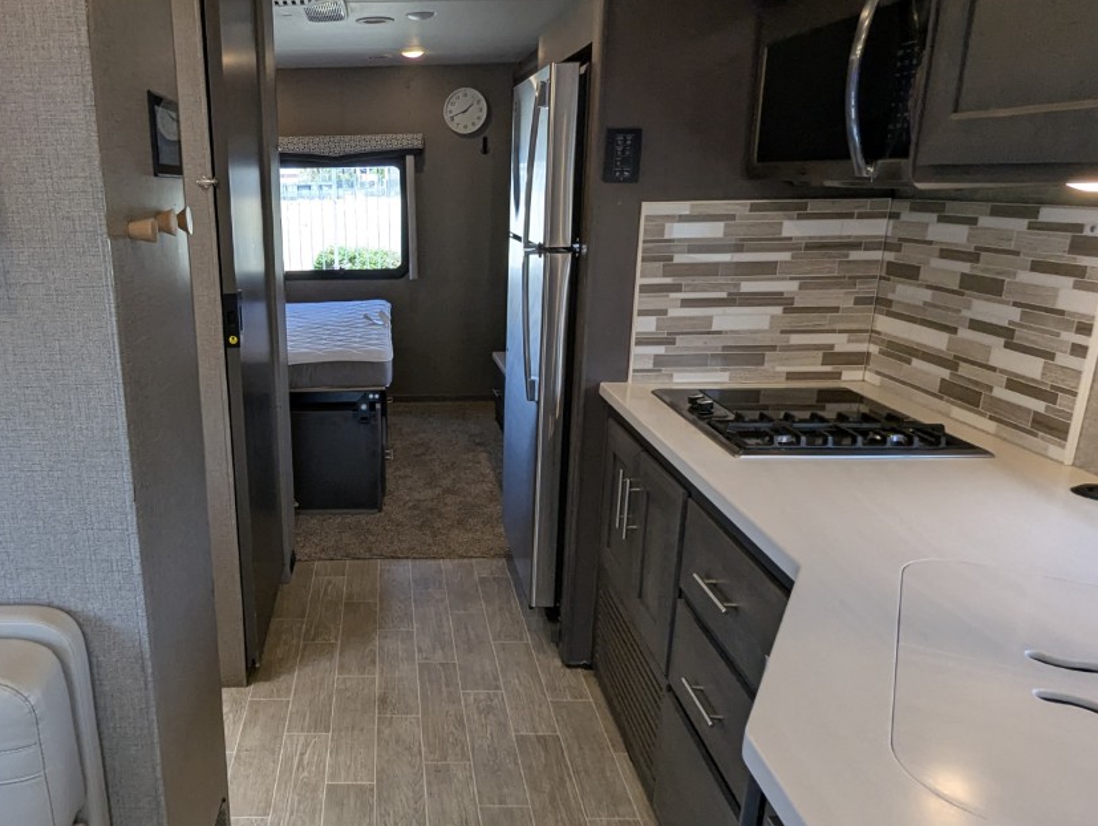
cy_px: 457
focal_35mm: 27
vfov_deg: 51.3
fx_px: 857
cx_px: 358
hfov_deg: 63.5
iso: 155
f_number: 2.2
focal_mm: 2.35
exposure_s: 1/172
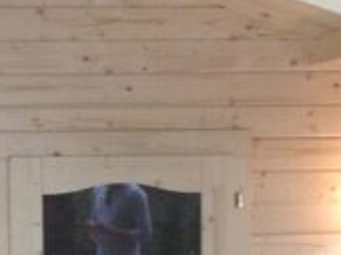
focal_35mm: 211
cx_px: -8
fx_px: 2076
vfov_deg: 7.0
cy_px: 295
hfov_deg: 9.3
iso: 64
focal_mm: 4.28
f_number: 2.4
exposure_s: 1/60
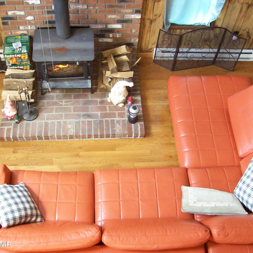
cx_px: 105
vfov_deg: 39.2
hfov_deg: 39.1
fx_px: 356
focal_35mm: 43
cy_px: 128
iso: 184
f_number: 2.7
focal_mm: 6
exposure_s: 1/8
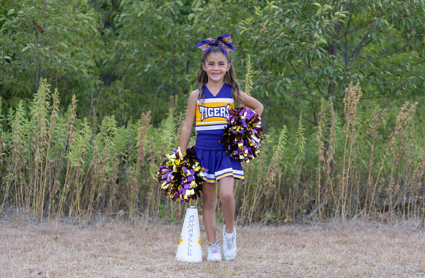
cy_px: 147
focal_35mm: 77
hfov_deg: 26.6
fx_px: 898
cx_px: 212
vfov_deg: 17.6
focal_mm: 70
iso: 320
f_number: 2.8
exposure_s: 1/320
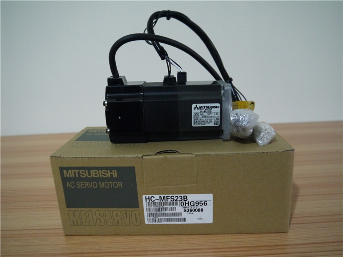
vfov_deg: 49.7
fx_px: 277
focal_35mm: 28
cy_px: 128
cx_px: 172
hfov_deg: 63.5
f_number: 3.5
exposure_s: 1/50
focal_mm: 14
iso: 1600
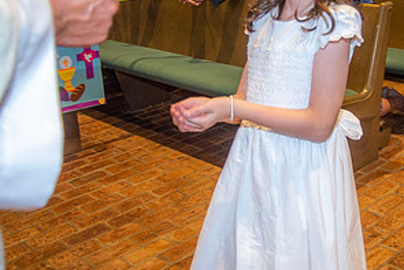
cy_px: 90
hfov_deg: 35.5
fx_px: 617
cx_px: 299
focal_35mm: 55
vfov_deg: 24.5
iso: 1600
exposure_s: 1/125
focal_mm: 28
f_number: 4.5
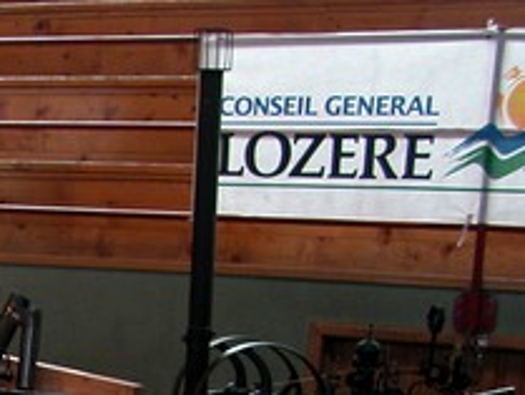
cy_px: 694
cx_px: -467
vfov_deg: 10.5
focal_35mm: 134
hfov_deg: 13.1
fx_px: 2033
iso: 100
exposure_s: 1/31.5
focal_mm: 8.9
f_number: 2.8
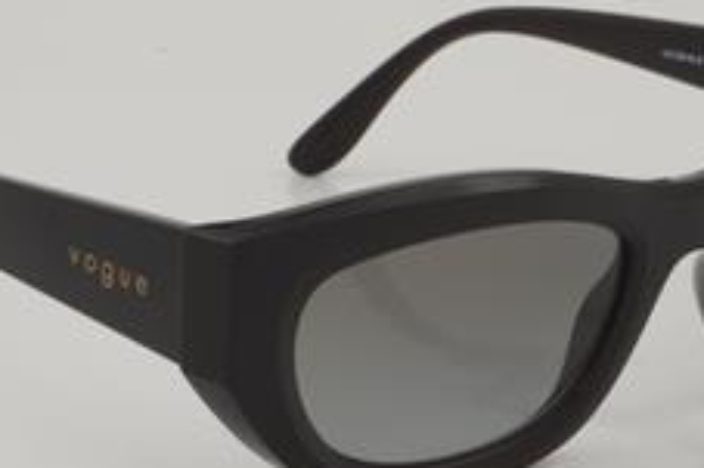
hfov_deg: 15.5
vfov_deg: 10.4
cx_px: 391
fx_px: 2579
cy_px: 282
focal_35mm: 132
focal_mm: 50
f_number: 32
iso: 100
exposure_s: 1/3
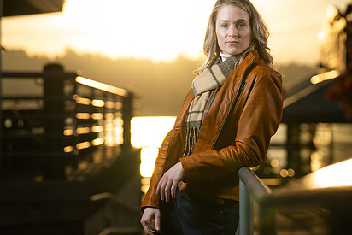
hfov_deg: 16.0
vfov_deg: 10.7
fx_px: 1252
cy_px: 106
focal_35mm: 128
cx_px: 195
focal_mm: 91
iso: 64
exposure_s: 1/2000
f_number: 2.8
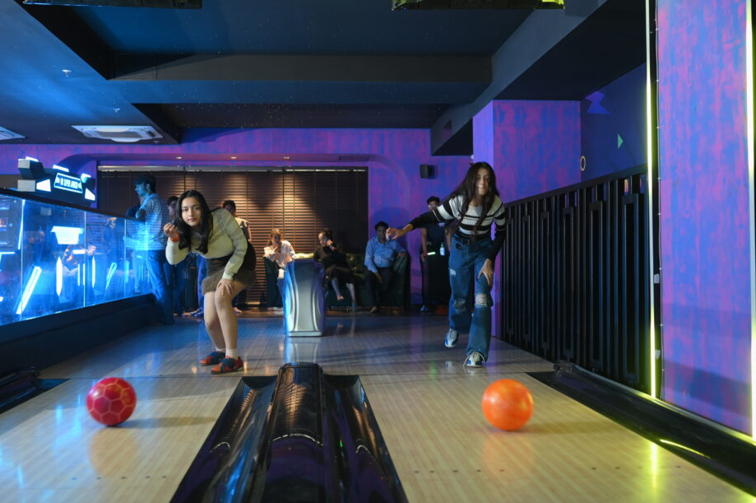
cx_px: 350
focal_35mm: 39
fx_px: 818
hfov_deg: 49.5
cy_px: 247
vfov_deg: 34.1
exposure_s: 1/100
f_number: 2.5
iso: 1600
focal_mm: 35
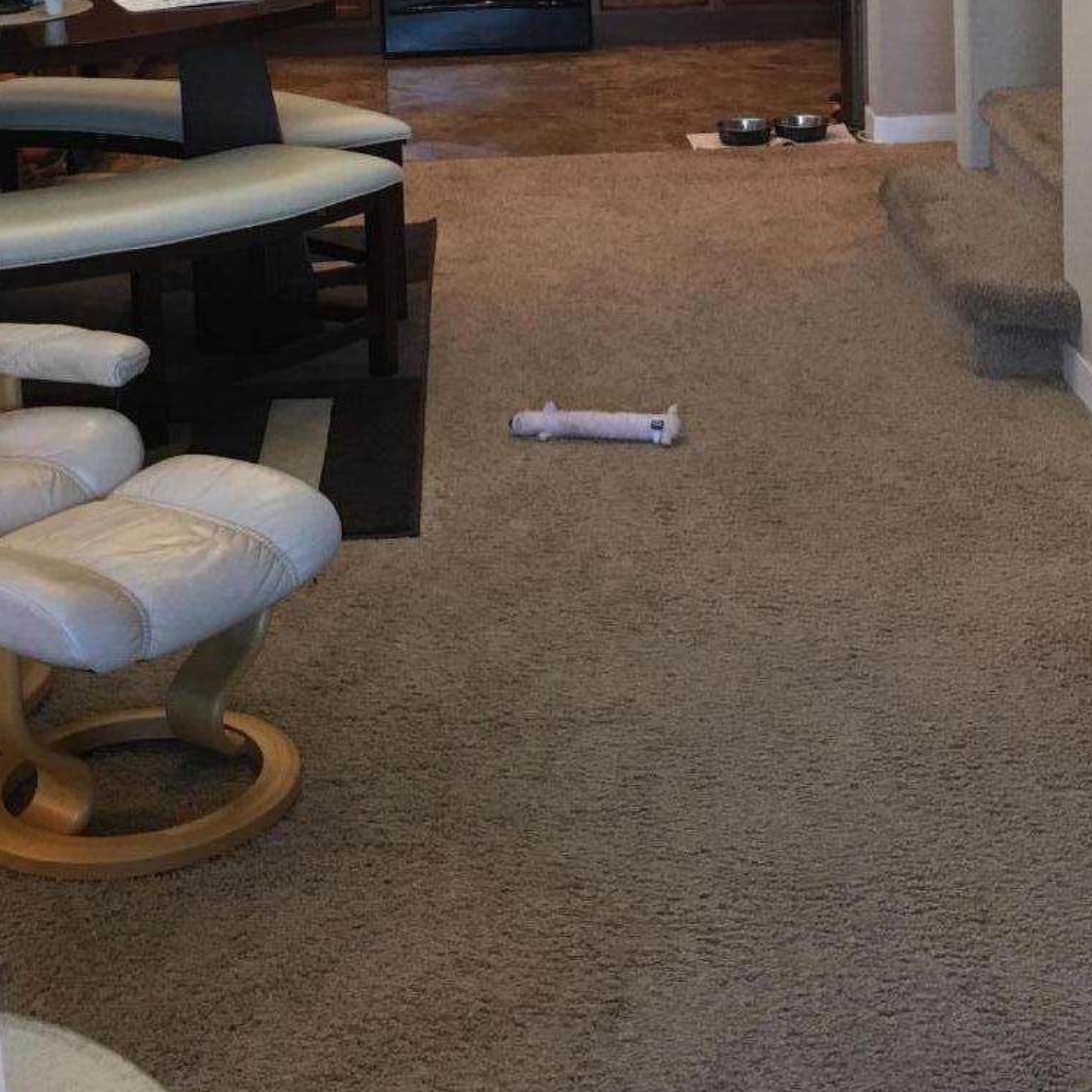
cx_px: 608
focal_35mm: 68
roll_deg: +0.8
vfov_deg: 24.2
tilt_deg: -7.3
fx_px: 2427
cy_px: 3
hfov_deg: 25.3
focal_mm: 4.15
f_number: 2.2
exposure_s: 1/15
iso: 25
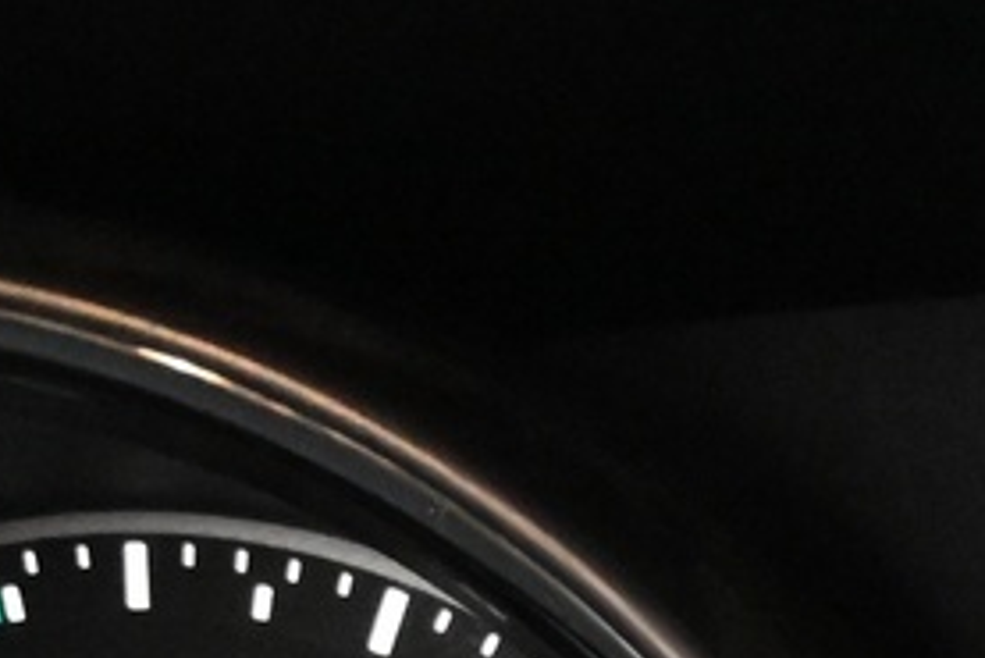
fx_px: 5403
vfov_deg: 6.9
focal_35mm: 197
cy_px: 1028
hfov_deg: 10.0
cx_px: 1632
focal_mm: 22.5
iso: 6400
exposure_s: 1/60
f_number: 4
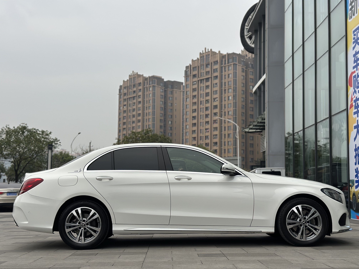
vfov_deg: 30.3
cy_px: 134
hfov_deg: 39.7
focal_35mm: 48
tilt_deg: +6.0
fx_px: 498
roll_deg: -1.1
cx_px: 180
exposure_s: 1/580
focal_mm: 6.86
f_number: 1.78
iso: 80
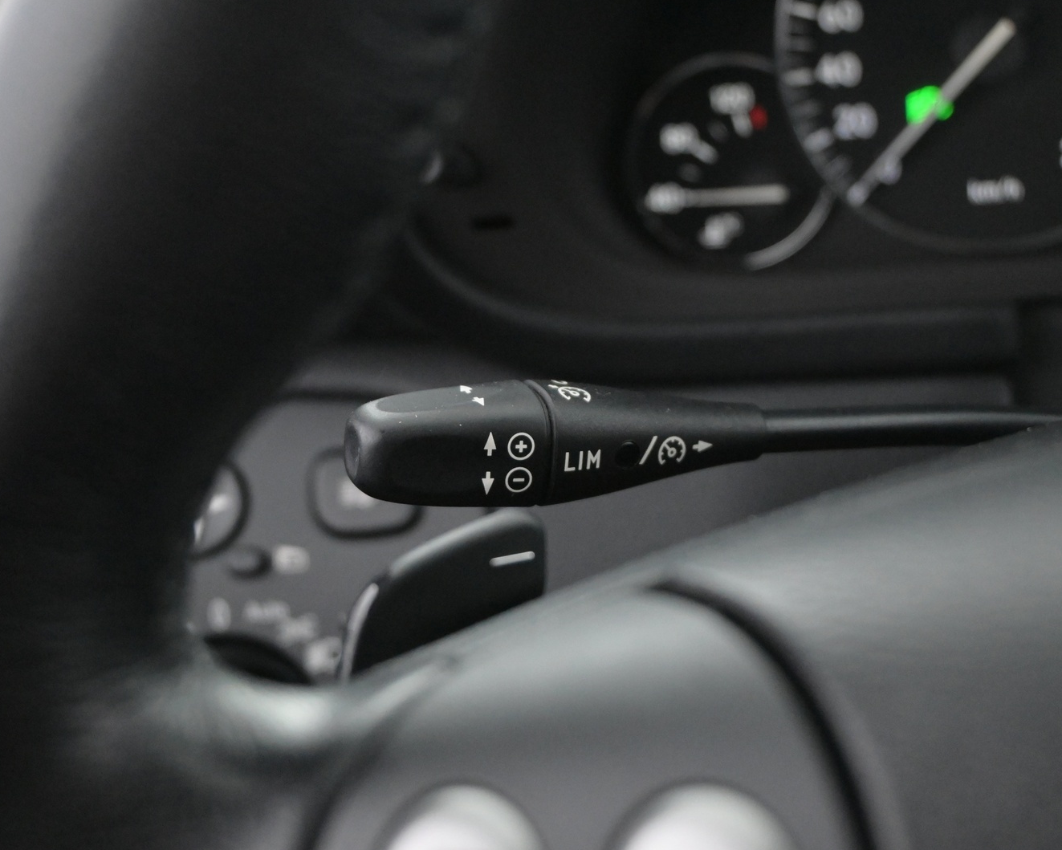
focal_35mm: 54
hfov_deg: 34.6
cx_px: 555
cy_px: 431
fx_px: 1707
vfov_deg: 28.0
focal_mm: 31.5
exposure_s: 1/50
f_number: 5
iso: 6400
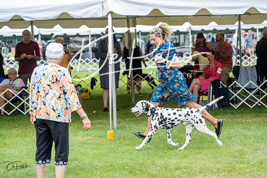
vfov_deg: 11.2
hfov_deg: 16.6
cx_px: 134
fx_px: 912
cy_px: 89
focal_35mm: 123
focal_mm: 123
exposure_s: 1/400
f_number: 4.5
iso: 400
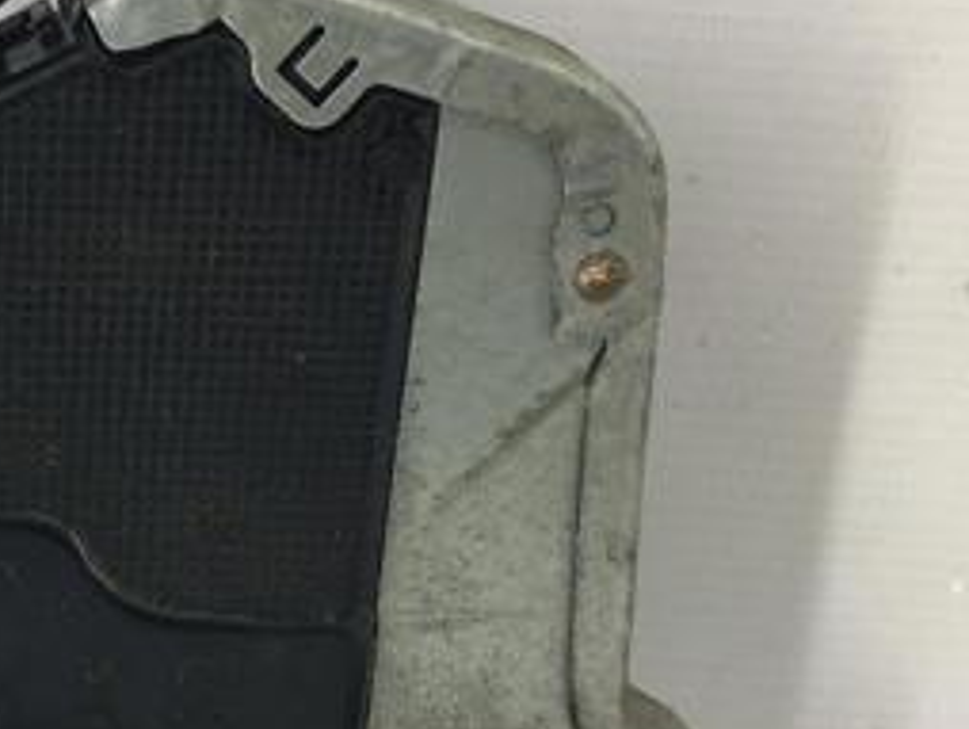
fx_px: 2045
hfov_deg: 25.3
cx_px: 0
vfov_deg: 20.1
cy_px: 531
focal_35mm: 73
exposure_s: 1/50
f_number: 2.2
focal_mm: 4.15
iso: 32
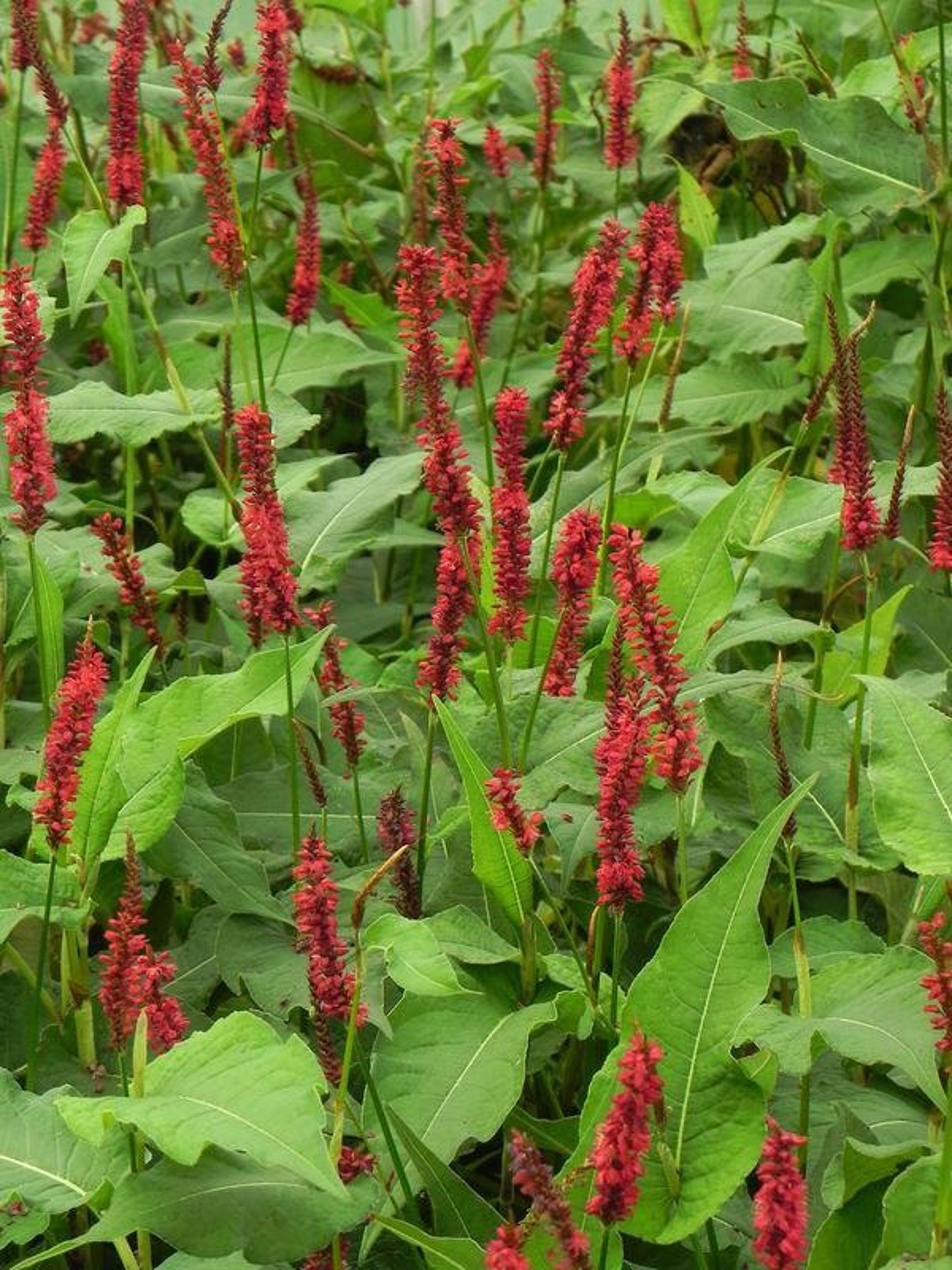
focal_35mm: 117
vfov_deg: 16.8
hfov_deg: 12.7
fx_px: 4290
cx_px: 476
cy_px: 635
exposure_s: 1/100
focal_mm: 20.8
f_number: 4.5
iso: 160
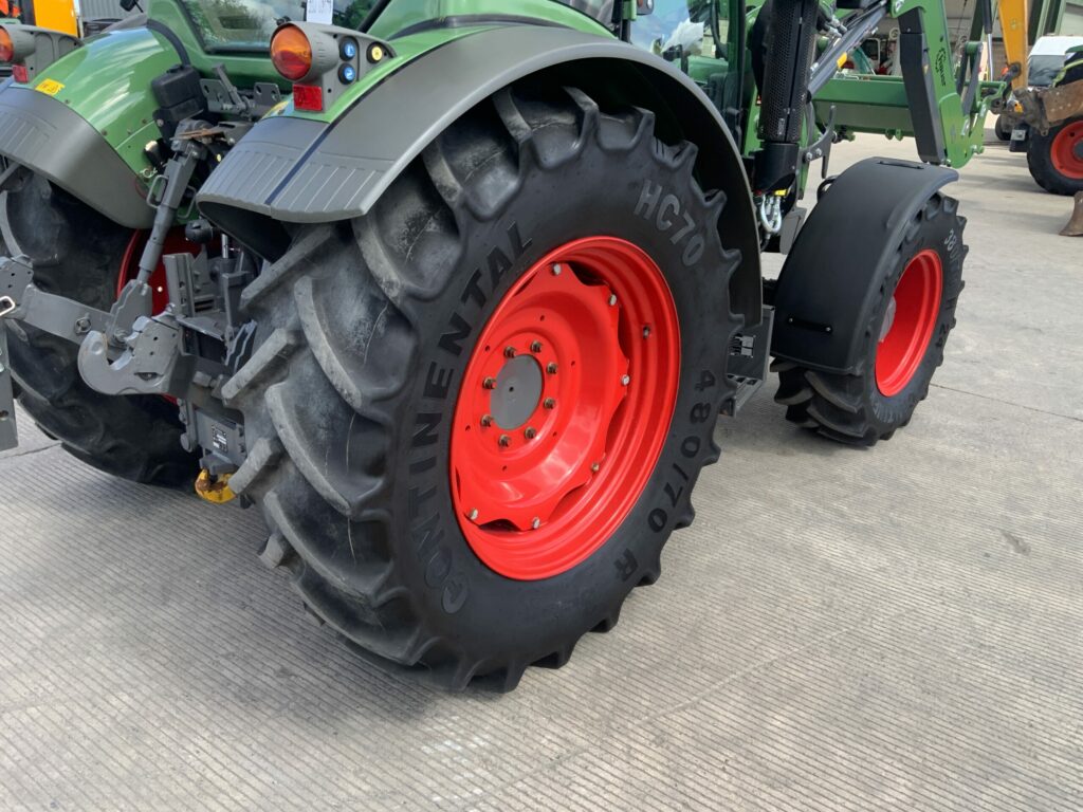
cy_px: 406
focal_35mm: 29
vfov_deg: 48.2
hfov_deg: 61.7
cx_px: 542
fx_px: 907
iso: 16
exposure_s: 1/394
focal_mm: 3
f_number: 1.8
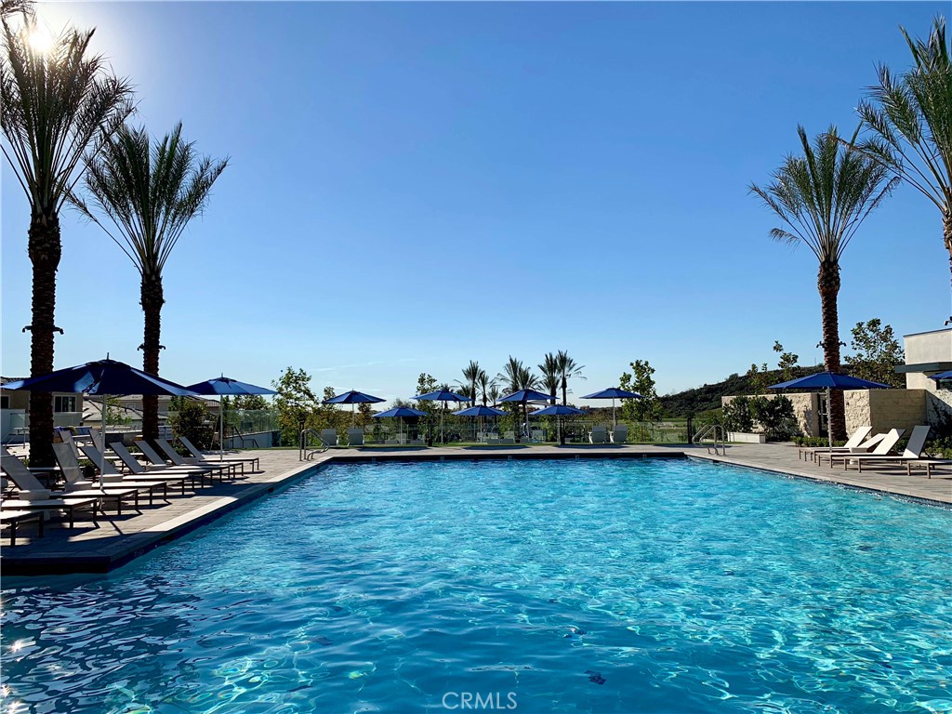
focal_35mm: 26
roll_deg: +0.0
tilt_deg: +4.0
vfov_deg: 53.1
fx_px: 715
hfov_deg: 67.3
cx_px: 476
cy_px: 357
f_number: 1.8
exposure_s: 1/4673
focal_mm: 4.25
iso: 25
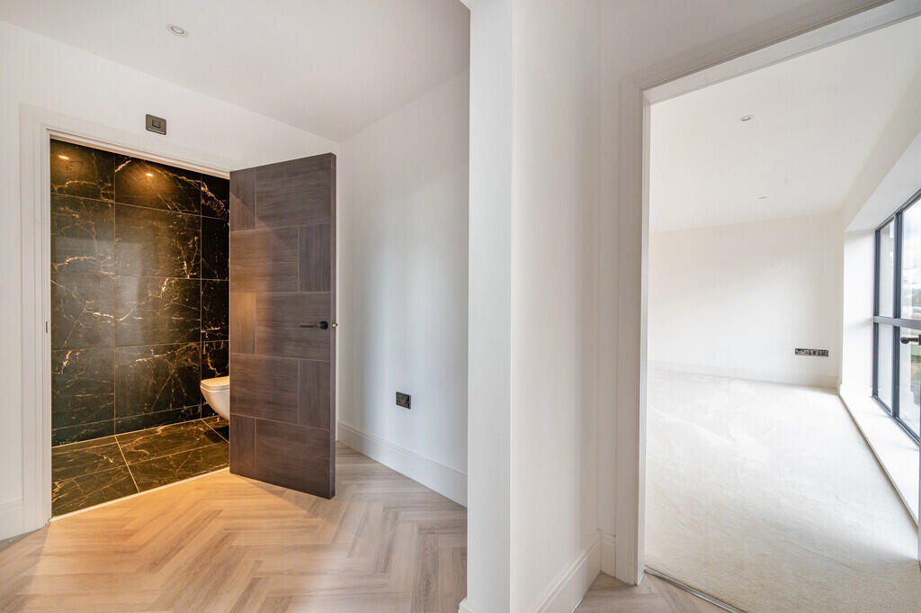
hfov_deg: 104.3
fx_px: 358
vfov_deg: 81.1
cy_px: 306
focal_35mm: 14
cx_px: 460
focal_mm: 14
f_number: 11
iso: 500
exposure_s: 1/5
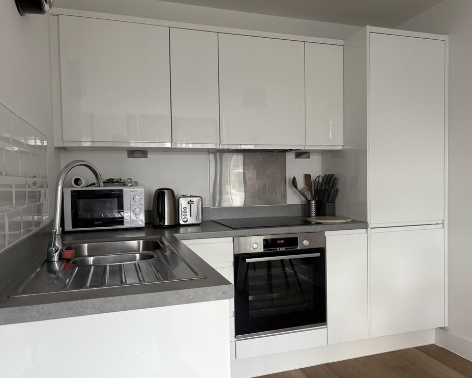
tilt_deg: -2.1
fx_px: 391
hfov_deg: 62.2
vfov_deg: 51.5
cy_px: 192
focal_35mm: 28
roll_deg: +1.0
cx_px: 248
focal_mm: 5.96
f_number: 1.6
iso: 80
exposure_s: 1/121
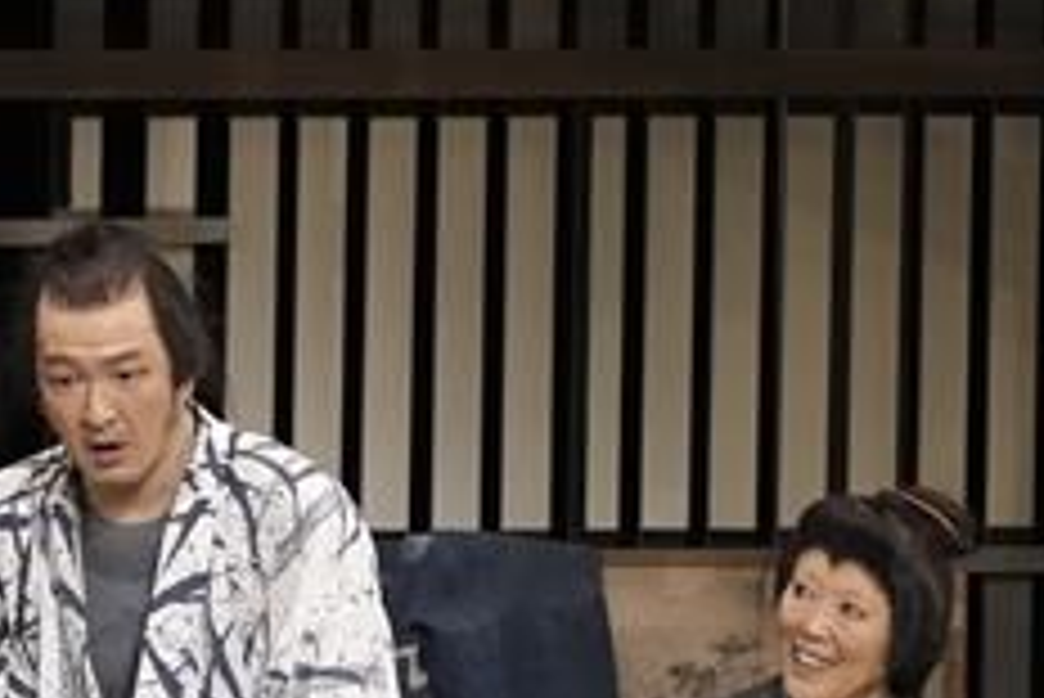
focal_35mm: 839
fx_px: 24345
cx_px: 378
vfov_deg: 1.6
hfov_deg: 2.5
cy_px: 628
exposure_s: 1/400
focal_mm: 200
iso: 3200
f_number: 5
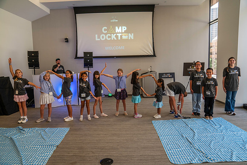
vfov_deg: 53.2
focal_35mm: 24
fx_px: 165
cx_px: 124
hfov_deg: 73.7
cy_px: 82
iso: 1600
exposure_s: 1/160
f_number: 4
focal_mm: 24
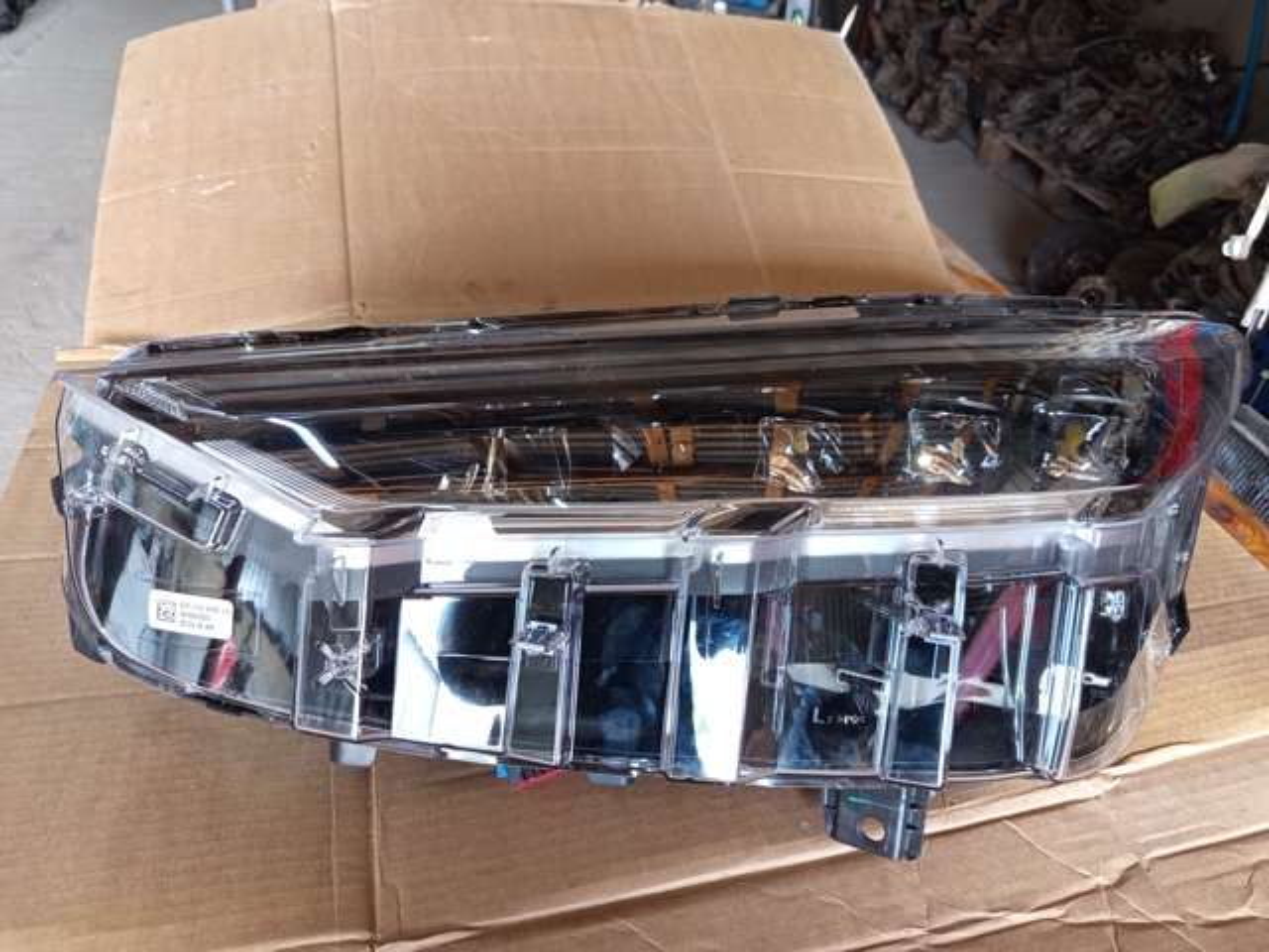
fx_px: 880
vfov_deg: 56.8
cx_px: 634
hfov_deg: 71.6
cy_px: 476
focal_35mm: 24
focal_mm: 5.24
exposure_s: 1/33.3
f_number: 1.7
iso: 356
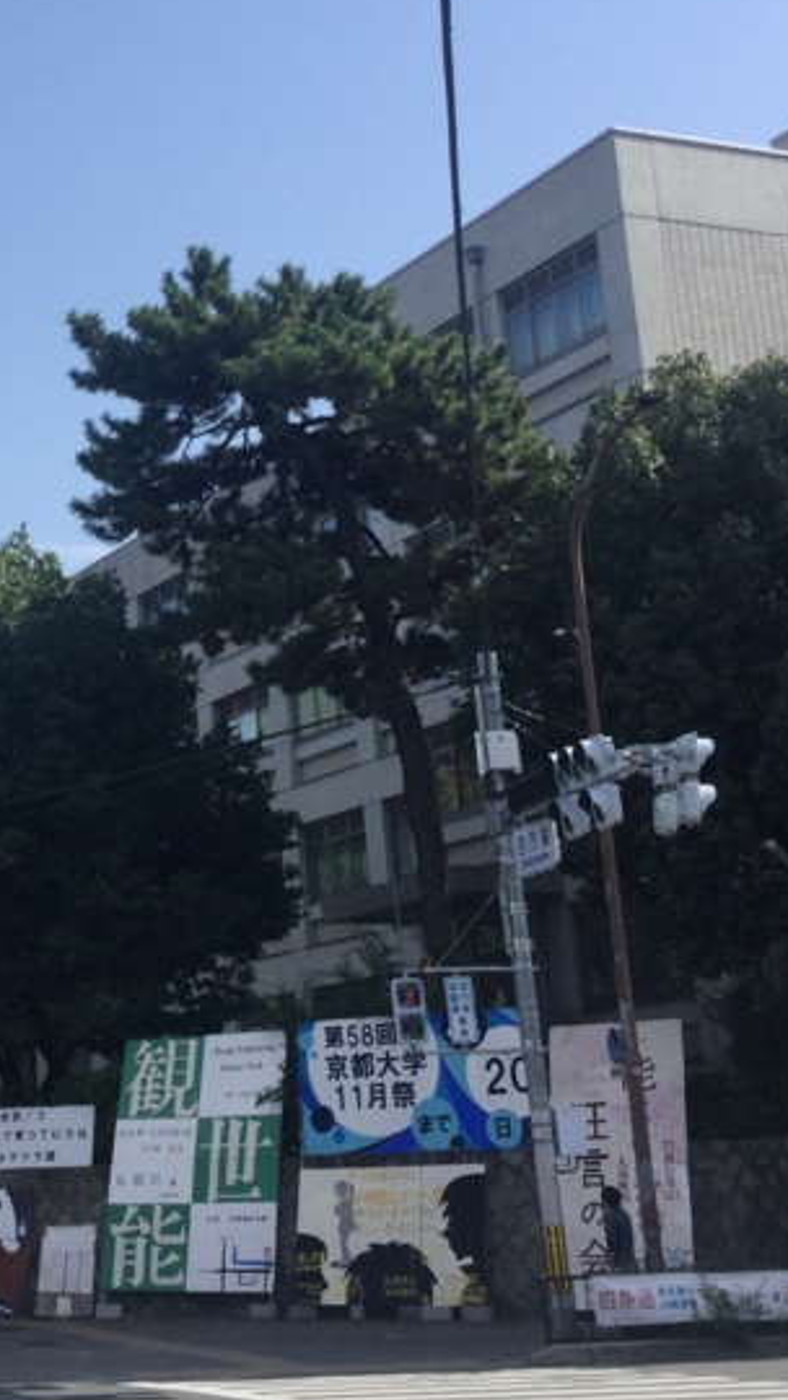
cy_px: 480
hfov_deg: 18.2
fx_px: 2376
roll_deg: +2.6
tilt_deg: +12.1
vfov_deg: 32.6
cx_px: -49
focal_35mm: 64
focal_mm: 3.3
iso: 25
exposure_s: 1/1164
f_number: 2.4
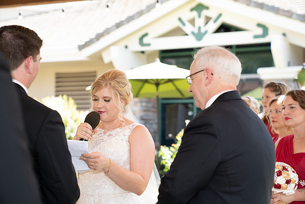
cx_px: 152
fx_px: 593
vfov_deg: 19.5
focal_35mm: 70
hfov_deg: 28.8
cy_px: 102
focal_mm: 70
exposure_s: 1/250
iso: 200
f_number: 3.2
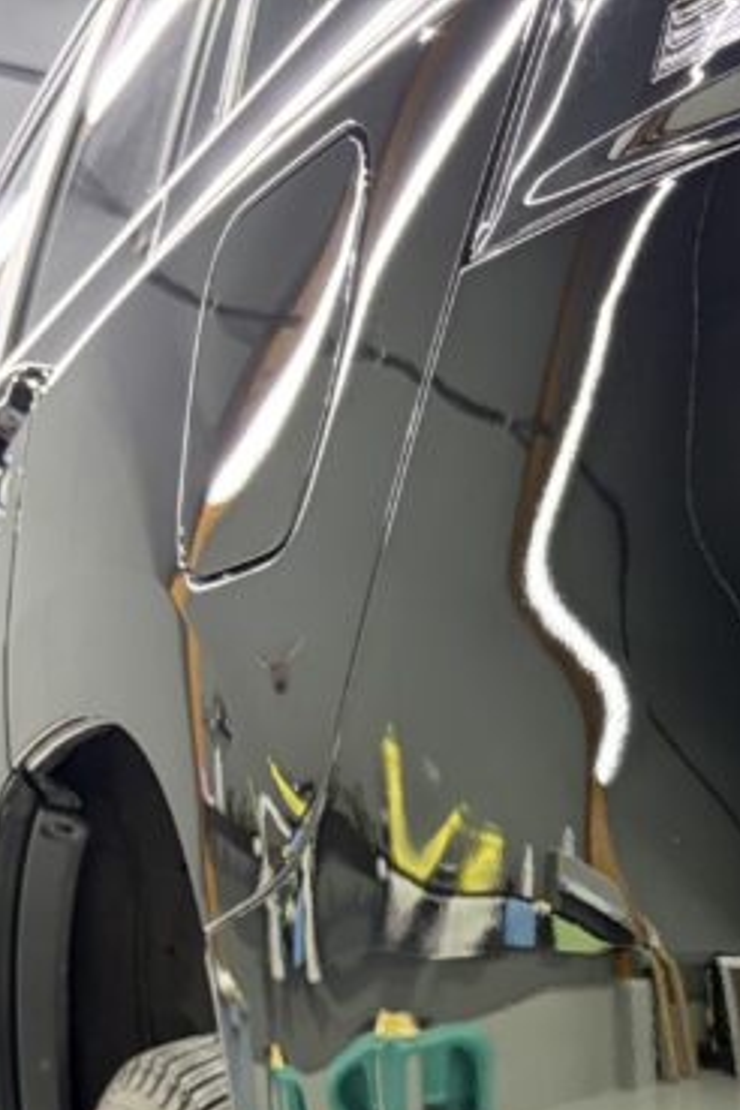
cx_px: 1185
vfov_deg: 25.4
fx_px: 2312
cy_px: 1152
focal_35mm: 75
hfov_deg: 16.2
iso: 250
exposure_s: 1/60
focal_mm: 5.96
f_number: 1.6
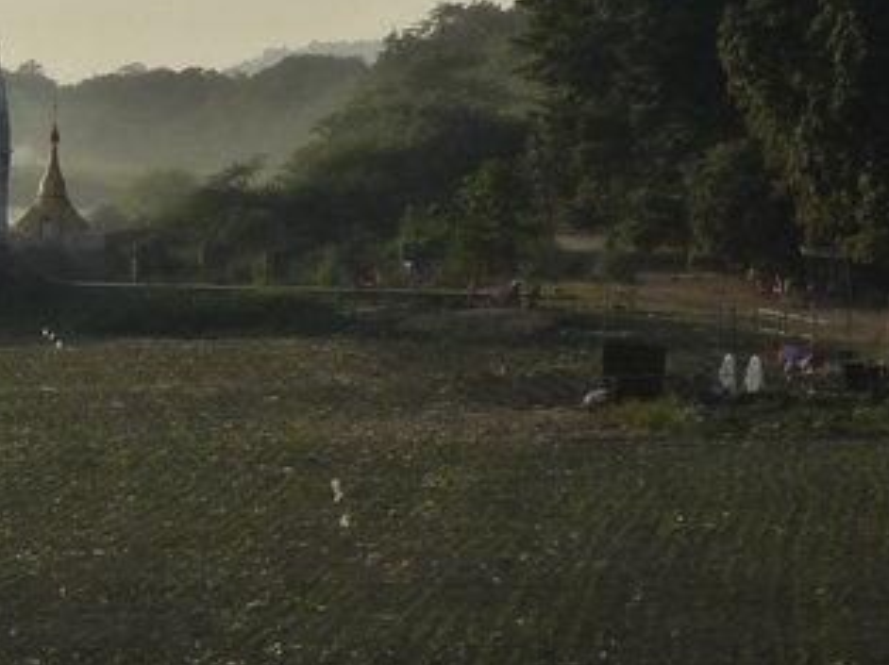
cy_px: 93
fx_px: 5235
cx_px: -167
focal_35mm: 204
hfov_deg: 9.6
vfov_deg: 7.3
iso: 160
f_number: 6.3
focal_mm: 9.9
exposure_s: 1/800
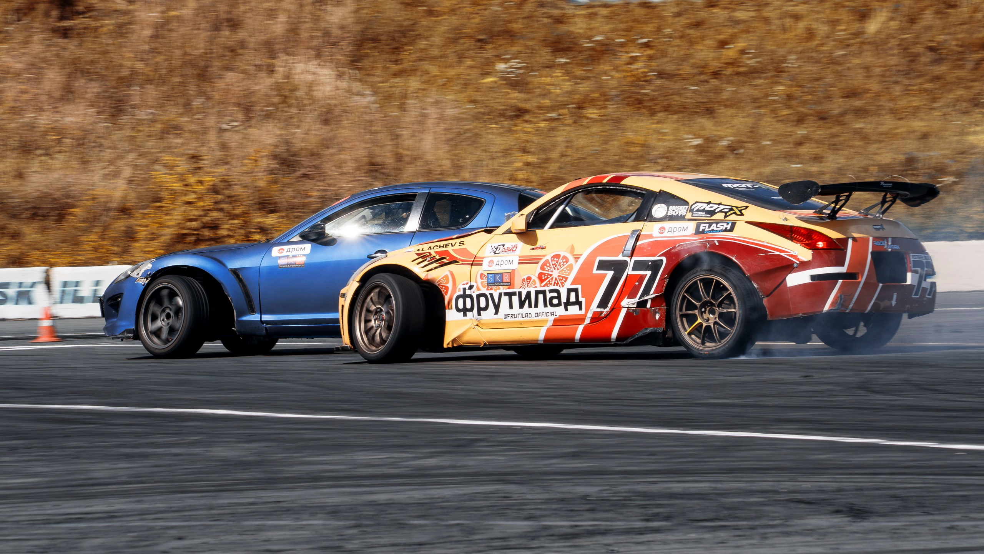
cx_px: 431
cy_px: 291
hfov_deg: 9.1
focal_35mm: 238
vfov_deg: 5.1
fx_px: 6212
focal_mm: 135
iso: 200
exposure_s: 1/125
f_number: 16
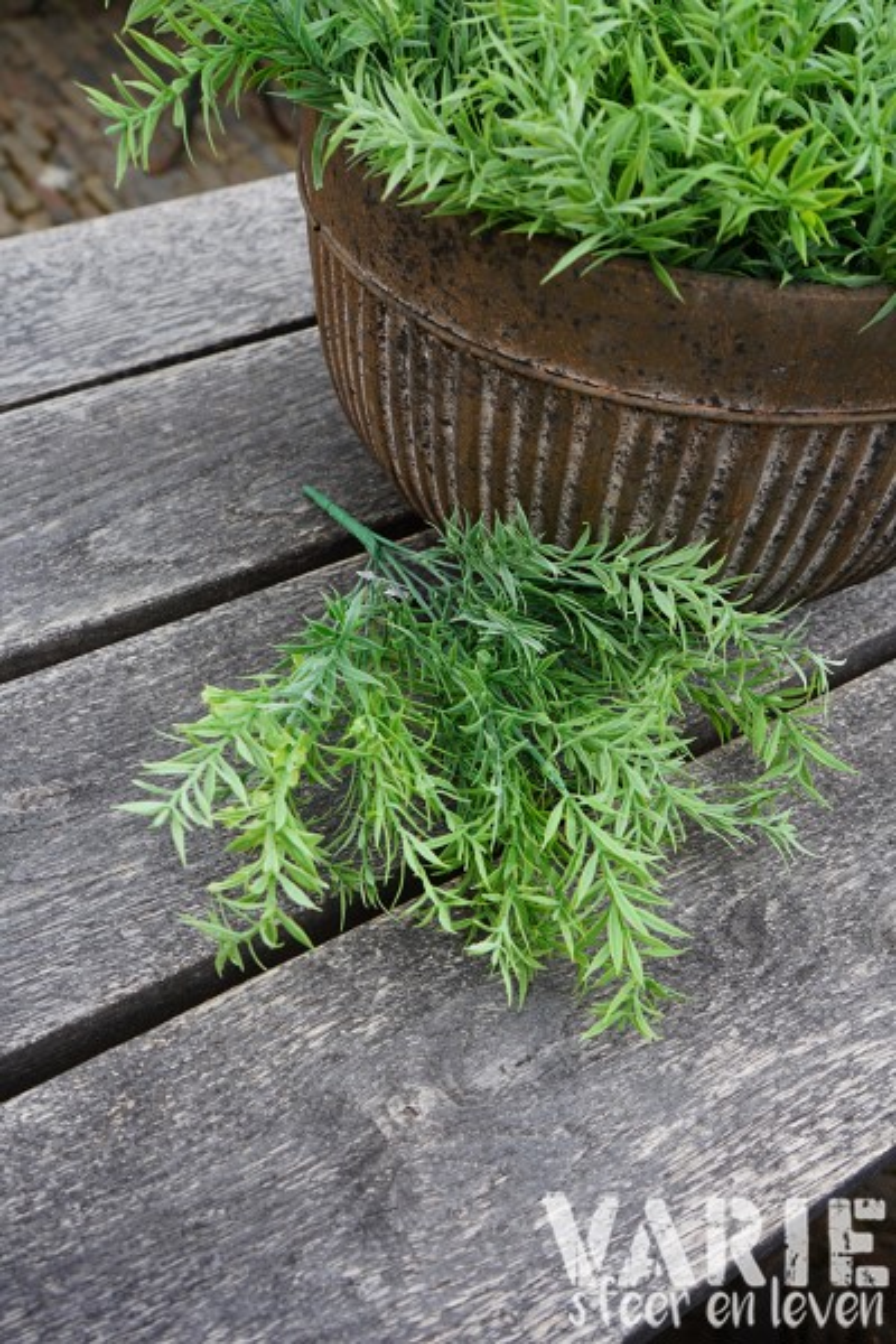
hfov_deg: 42.3
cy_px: 672
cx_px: 448
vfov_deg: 60.3
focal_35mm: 31
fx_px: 1157
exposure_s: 1/80
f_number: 6.3
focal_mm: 31
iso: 100
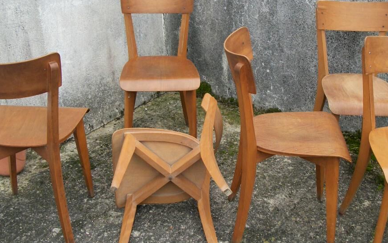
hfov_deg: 40.2
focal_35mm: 50
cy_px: 119
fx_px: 529
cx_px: 214
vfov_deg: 25.8
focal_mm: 5.7
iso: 80
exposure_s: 1/100
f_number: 2.9
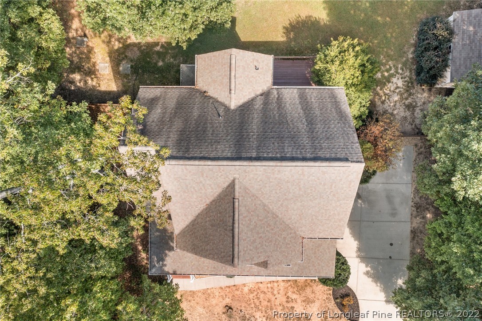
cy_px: 160
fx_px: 375
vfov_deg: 46.4
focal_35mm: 28
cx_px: 241
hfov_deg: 65.5
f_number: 4
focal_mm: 10.26
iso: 100
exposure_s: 1/100
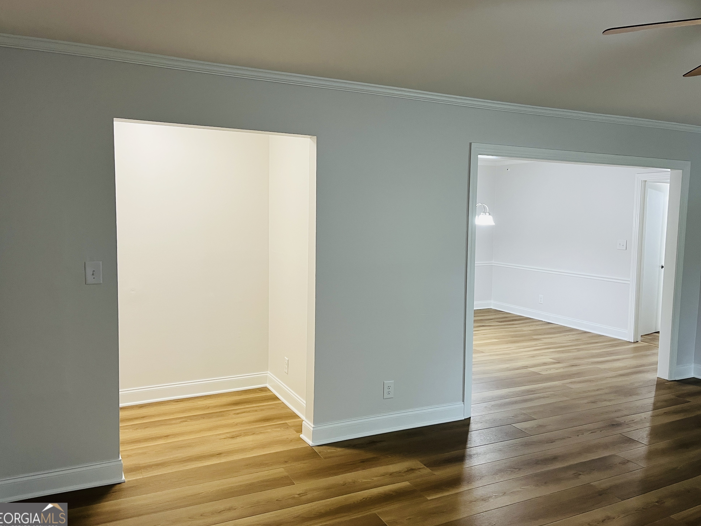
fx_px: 547
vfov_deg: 51.4
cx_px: 350
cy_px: 257
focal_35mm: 27
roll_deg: -0.6
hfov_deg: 65.3
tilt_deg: -5.2
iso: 100
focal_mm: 5.1
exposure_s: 1/60
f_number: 1.6
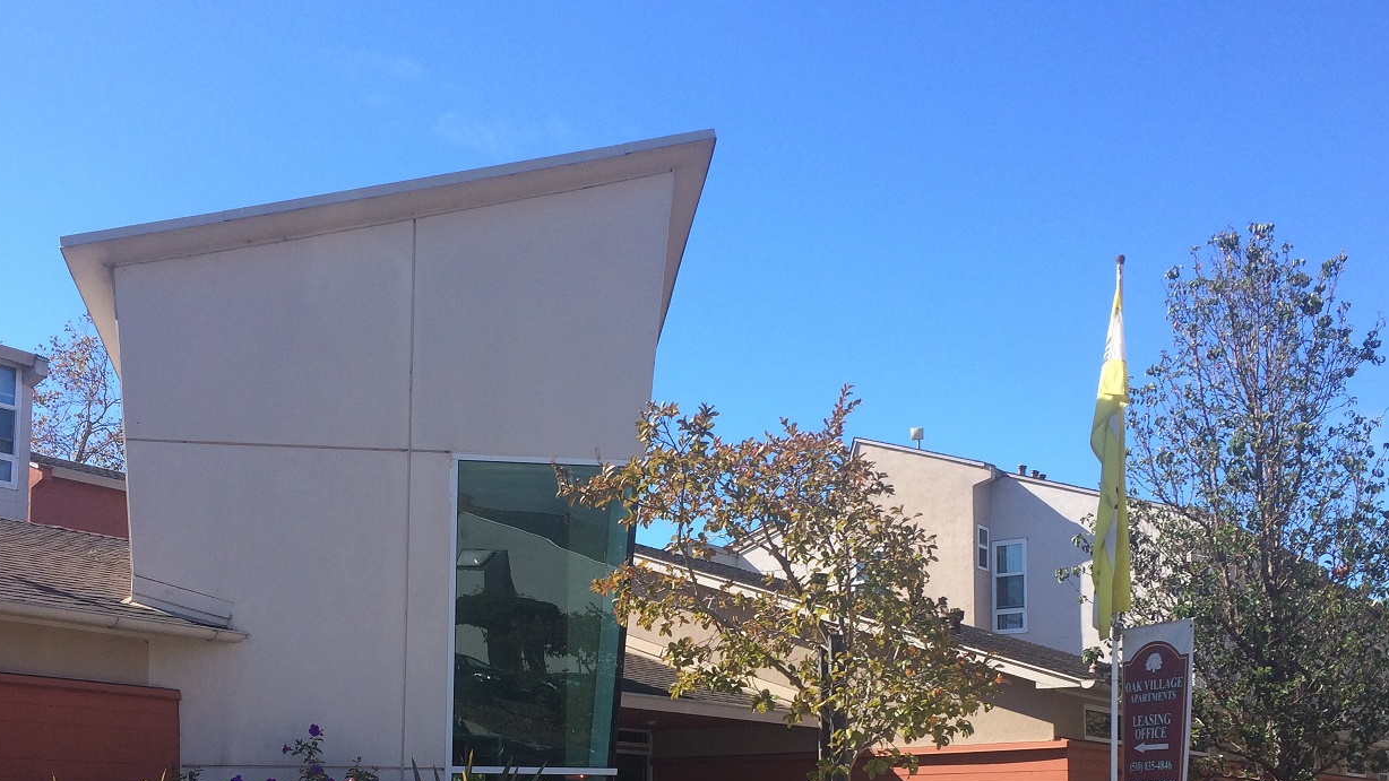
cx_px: 635
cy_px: 683
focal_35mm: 42
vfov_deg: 27.5
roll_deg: -0.6
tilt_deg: +6.0
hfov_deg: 48.3
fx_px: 1547
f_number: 2.2
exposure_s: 1/1109
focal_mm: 4.15
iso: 32
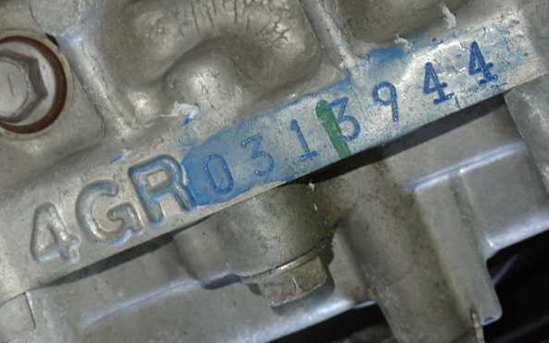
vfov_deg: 18.1
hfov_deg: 28.6
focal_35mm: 72
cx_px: 277
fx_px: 1077
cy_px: 159
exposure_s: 1/60
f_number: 3.8
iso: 800
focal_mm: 11.88
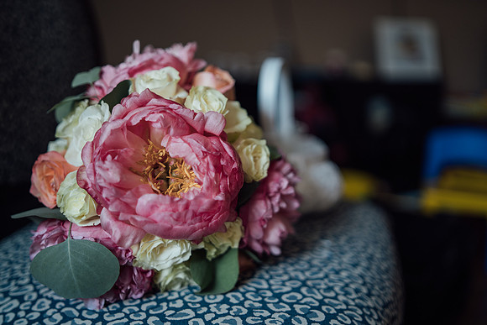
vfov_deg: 37.9
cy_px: 162
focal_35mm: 35
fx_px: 474
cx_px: 244
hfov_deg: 54.4
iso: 400
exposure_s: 1/500
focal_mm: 35
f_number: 1.6
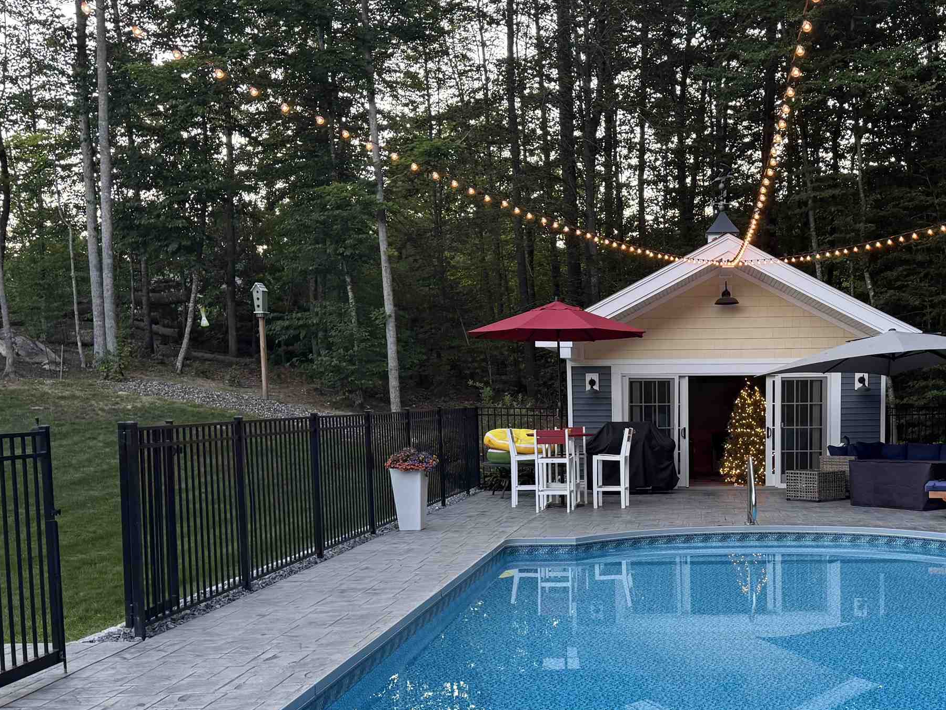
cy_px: 505
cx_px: 686
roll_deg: +1.5
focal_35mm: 41
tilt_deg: -4.6
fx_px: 1121
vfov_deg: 34.6
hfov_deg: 44.5
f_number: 1.78
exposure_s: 1/60
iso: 160
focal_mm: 6.76
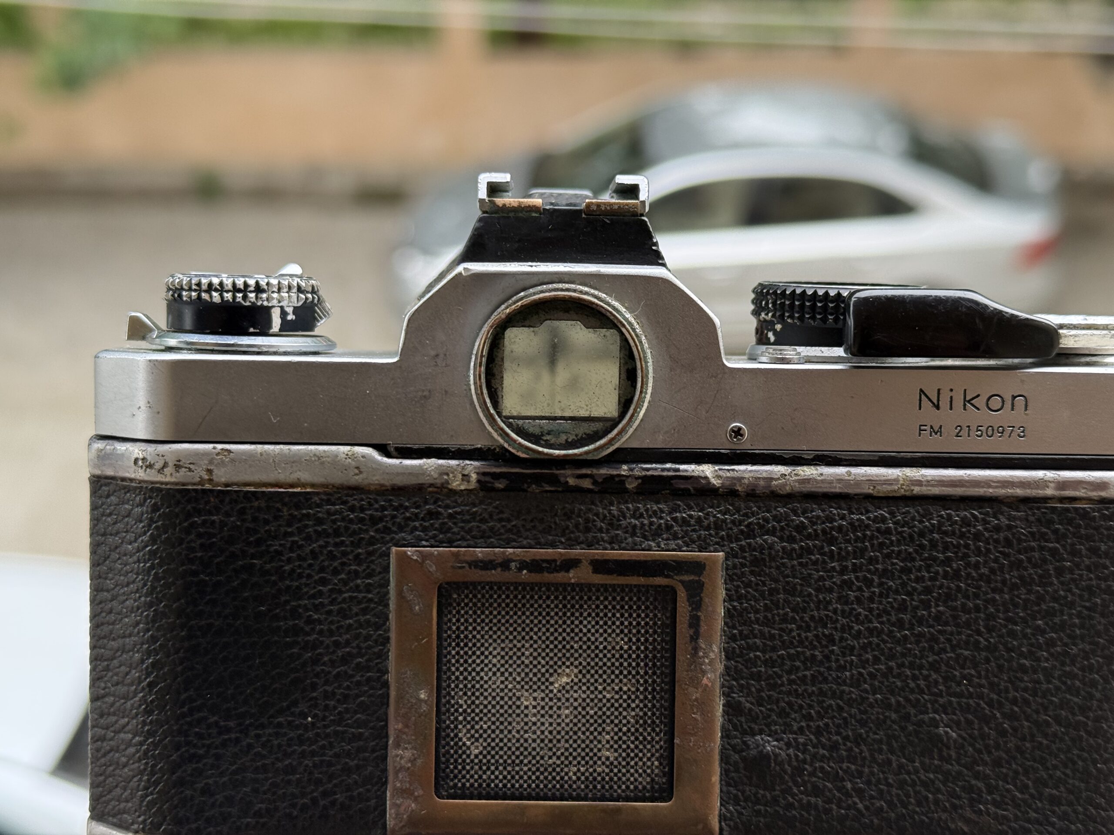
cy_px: 418
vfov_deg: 30.3
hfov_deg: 39.7
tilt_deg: -32.9
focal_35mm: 48
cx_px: 557
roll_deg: -0.1
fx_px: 1545
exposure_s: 1/121
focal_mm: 6.76
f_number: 1.78
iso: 80
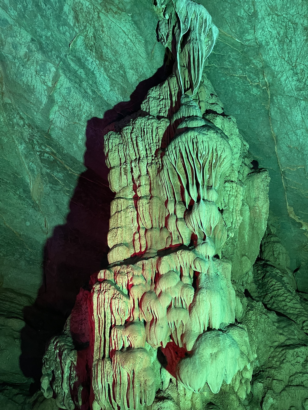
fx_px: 308
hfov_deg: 53.1
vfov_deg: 67.3
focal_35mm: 26
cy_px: 205
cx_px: 154
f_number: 1.6
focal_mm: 5.1
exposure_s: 1/50
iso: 400
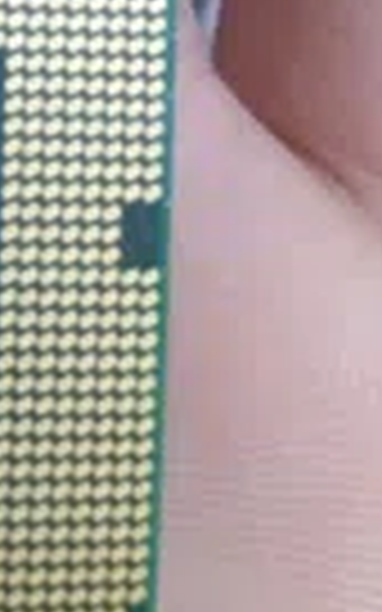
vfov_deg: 22.7
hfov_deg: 14.6
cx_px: -166
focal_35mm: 84
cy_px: -122
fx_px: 1399
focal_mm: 3.84
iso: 1012
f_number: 1.8
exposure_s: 1/20
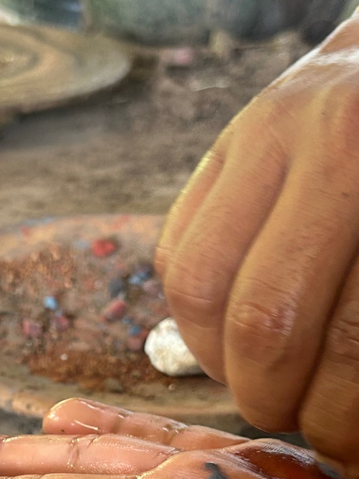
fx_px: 1189
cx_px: 8
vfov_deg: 22.3
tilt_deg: -27.1
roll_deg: -0.1
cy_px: 422
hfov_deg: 16.8
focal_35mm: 86
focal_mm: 5.7
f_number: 1.5
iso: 125
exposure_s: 1/73
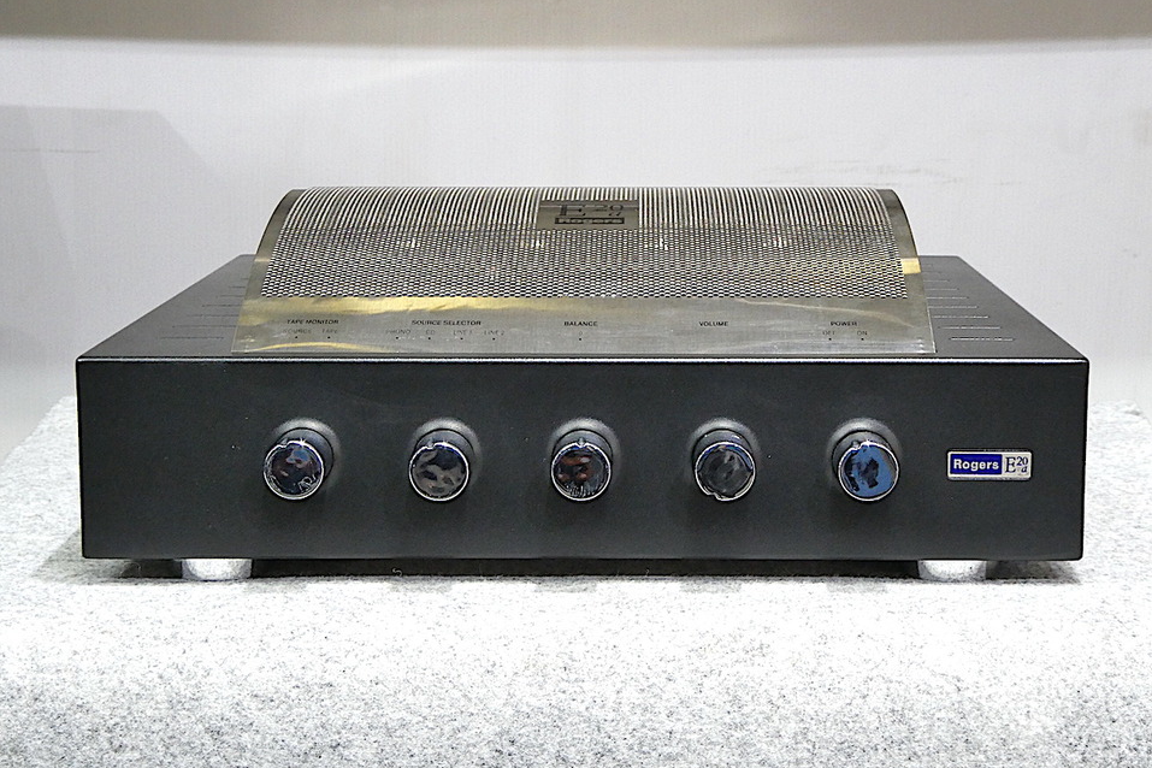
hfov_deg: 27.7
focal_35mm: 73
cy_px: 418
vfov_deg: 18.7
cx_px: 577
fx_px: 2336
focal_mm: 12.5
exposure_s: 1/10
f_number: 4.9
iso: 400
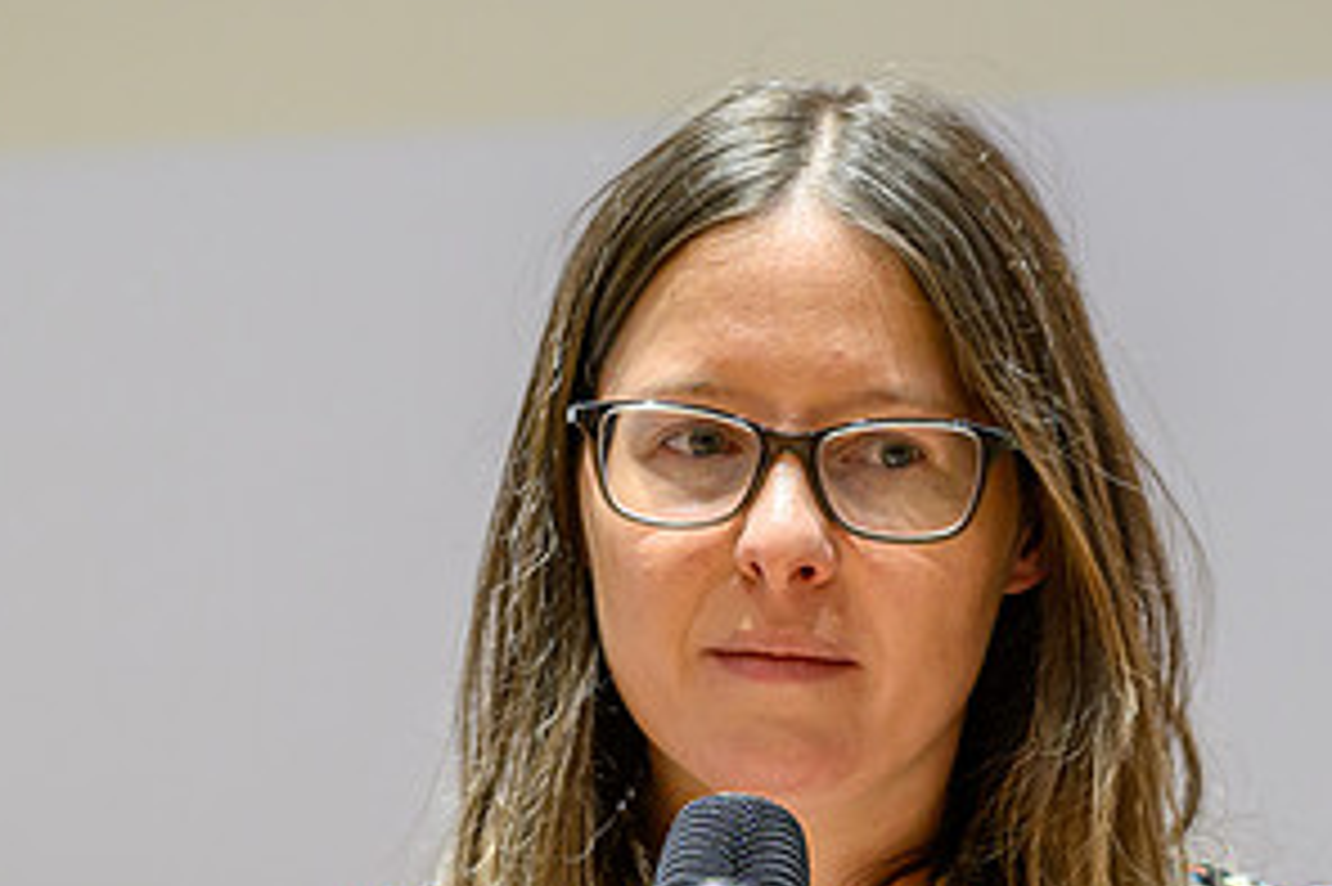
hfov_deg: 4.5
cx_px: 774
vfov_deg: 3.0
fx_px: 16936
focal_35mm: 458
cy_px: 742
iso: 720
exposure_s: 1/200
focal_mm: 150
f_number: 2.8
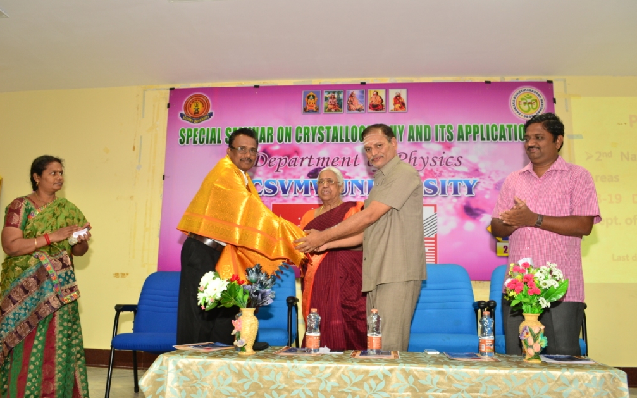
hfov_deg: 66.5
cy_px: 212
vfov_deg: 44.5
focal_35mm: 28
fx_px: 486
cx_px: 318
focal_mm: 18
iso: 400
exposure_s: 1/30
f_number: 6.3
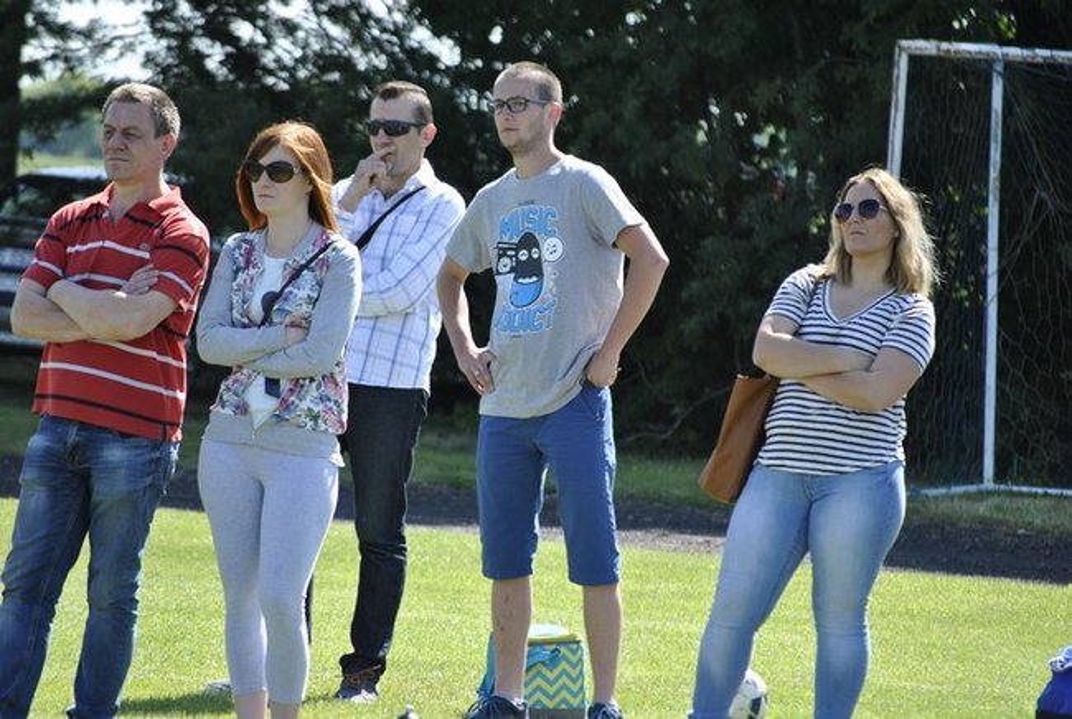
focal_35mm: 300
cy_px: 360
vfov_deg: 4.6
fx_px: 8950
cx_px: 536
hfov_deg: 6.9
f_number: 5.6
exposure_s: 1/500
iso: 400
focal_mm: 200
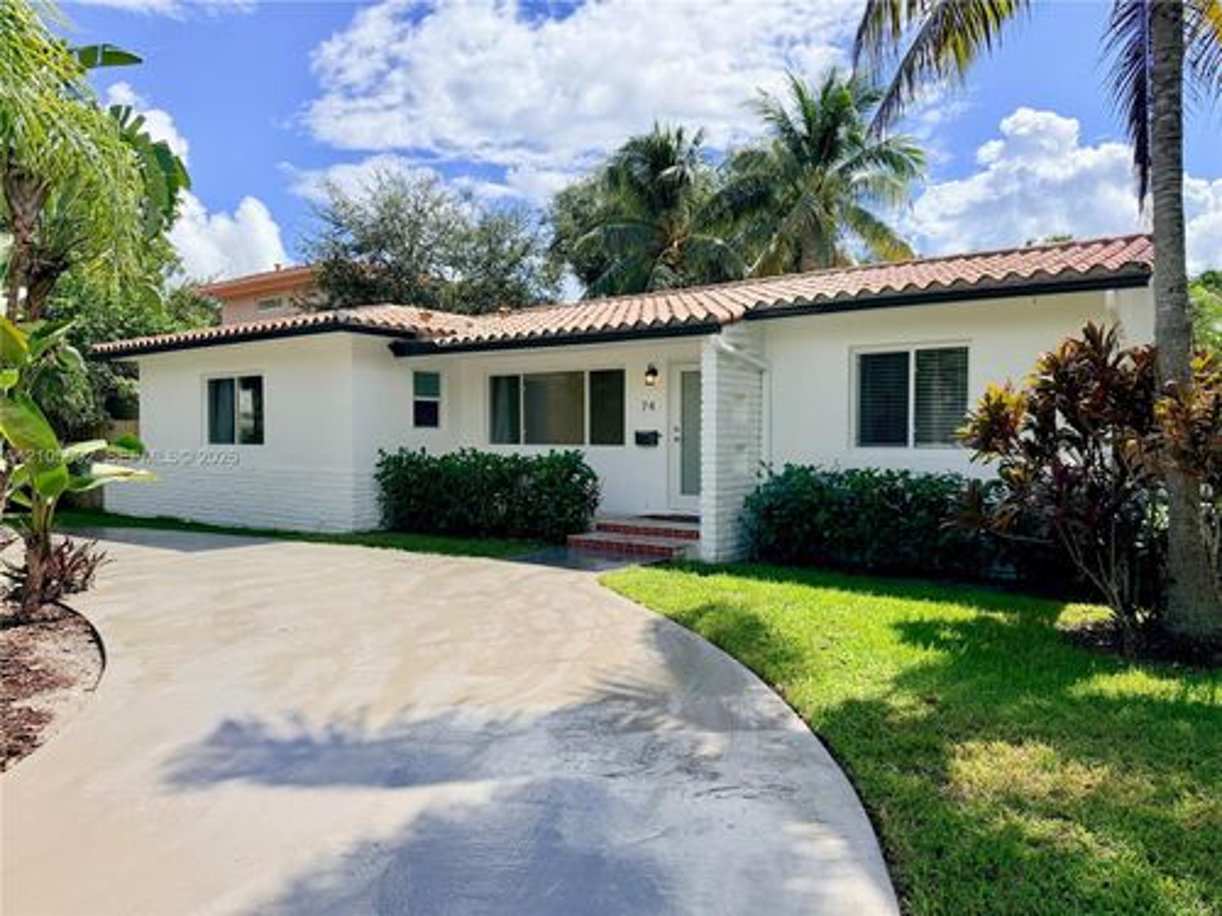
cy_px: 458
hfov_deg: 71.6
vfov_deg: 56.8
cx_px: 611
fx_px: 847
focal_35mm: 24
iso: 100
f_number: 1.78
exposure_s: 1/6173
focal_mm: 6.76
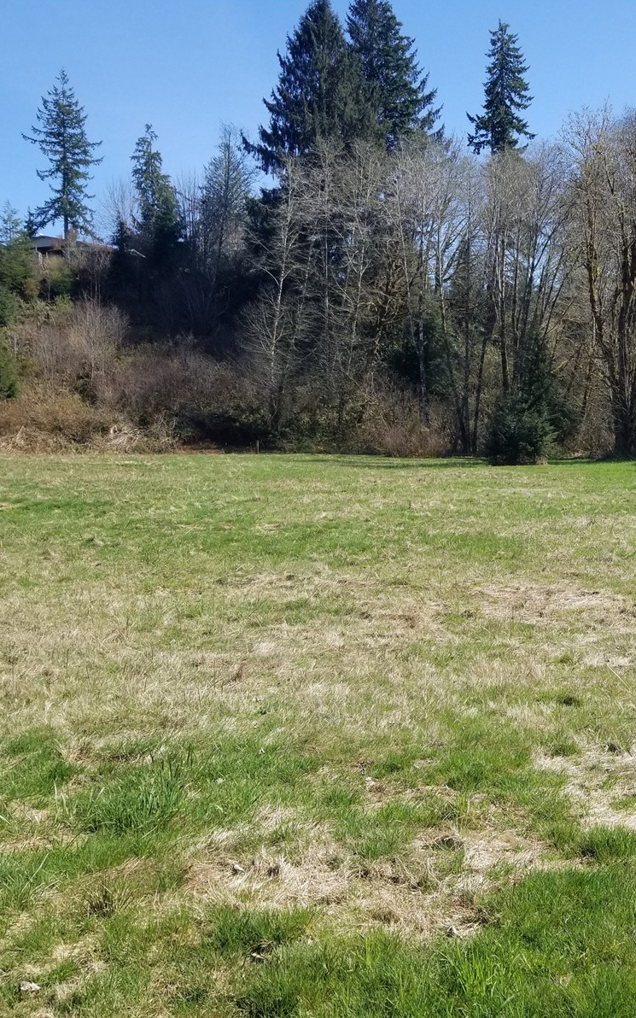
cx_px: 505
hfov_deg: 33.5
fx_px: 1026
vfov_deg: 52.7
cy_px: 508
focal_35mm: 37
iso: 50
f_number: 1.7
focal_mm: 4.3
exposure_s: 1/1556
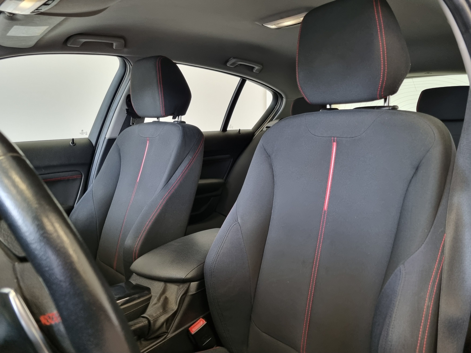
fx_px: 354
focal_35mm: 26
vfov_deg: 53.1
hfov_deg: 67.3
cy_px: 176
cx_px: 236
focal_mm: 5.4
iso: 320
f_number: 1.8
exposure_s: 1/50
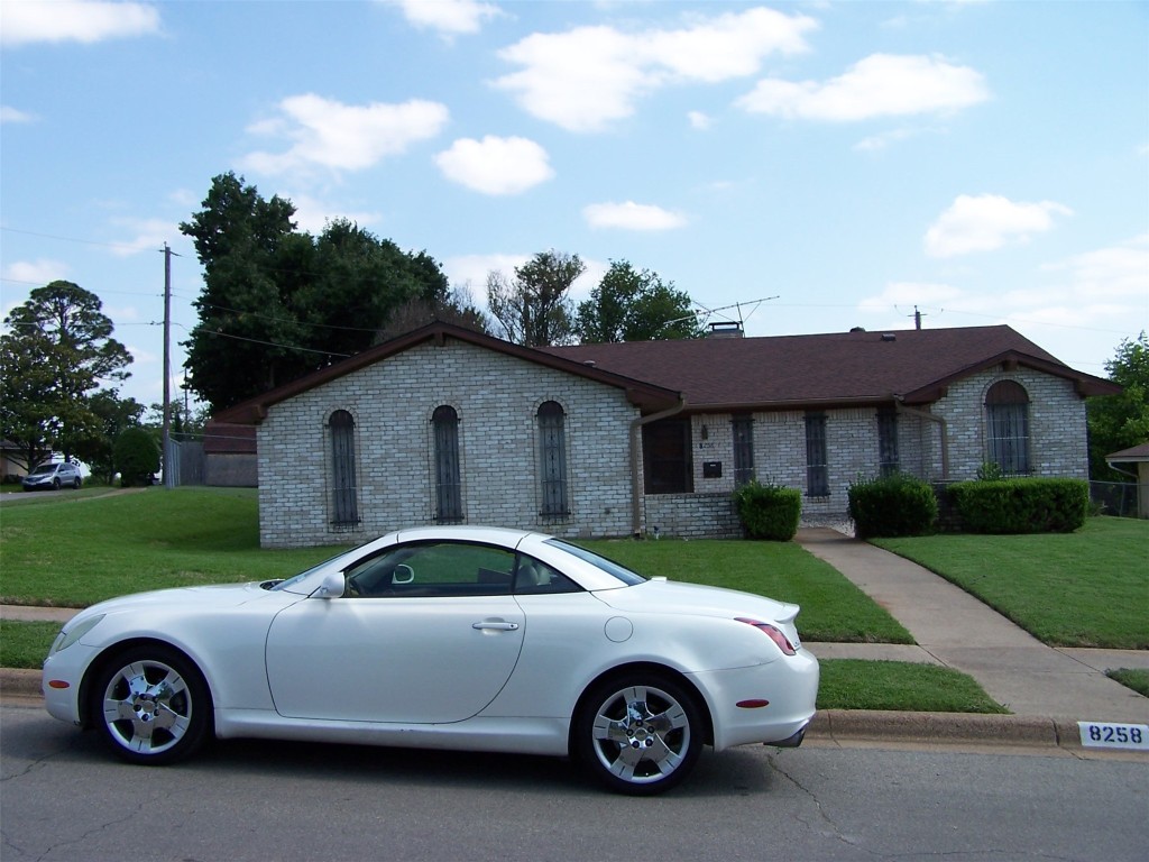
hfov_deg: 49.0
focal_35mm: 38
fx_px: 1261
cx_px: 574
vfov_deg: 37.7
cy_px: 431
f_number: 4
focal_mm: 6.3
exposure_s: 1/500
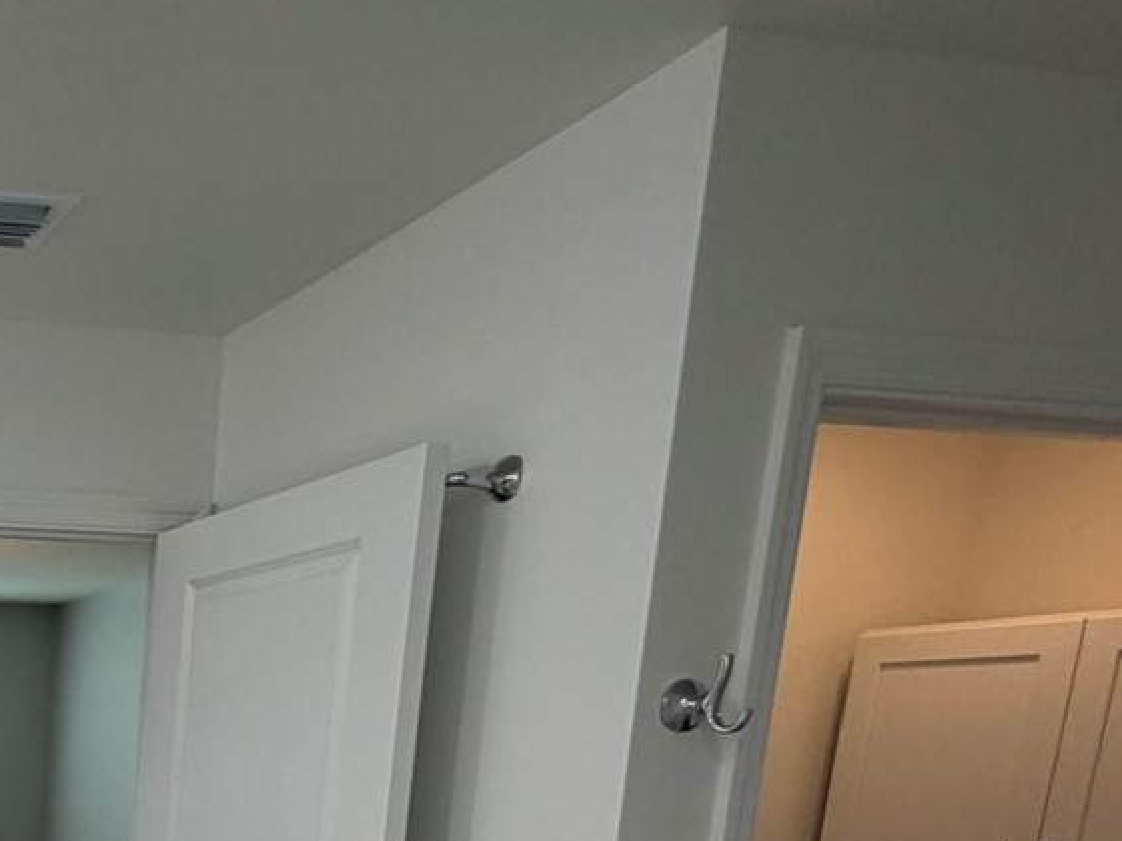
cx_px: -188
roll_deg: -0.5
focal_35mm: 40
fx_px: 1297
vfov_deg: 30.5
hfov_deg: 37.0
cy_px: 1013
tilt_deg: -12.6
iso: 100
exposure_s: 1/120
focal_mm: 2.22
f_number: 2.2
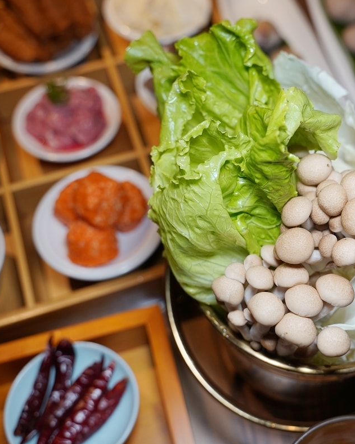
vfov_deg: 37.3
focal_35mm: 50
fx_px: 656
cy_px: 221
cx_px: 278
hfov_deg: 29.7
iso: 320
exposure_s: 1/60
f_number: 4
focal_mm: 35
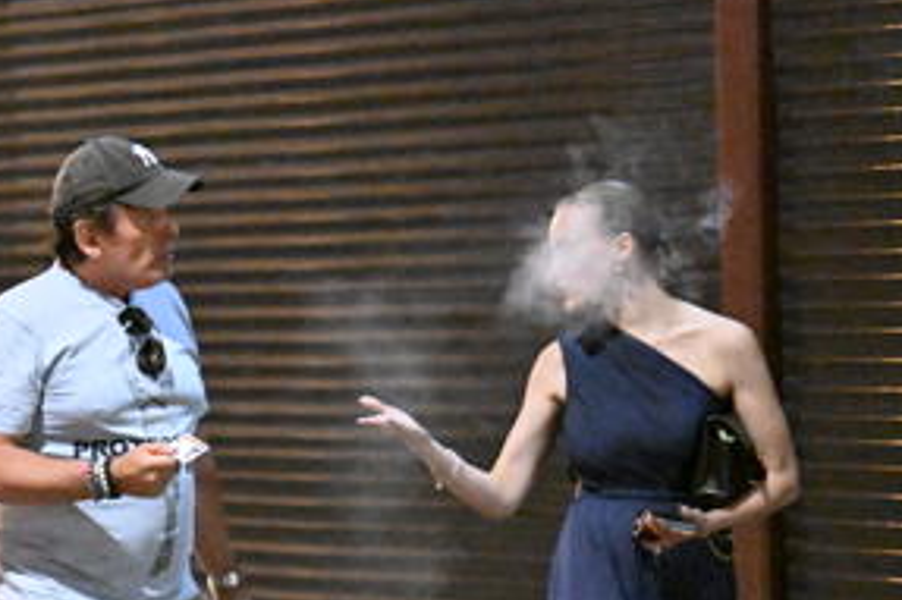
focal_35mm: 195
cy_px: 625
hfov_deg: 10.4
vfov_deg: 7.0
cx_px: -44
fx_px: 4883
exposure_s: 1/200
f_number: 2.8
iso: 40000
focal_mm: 81
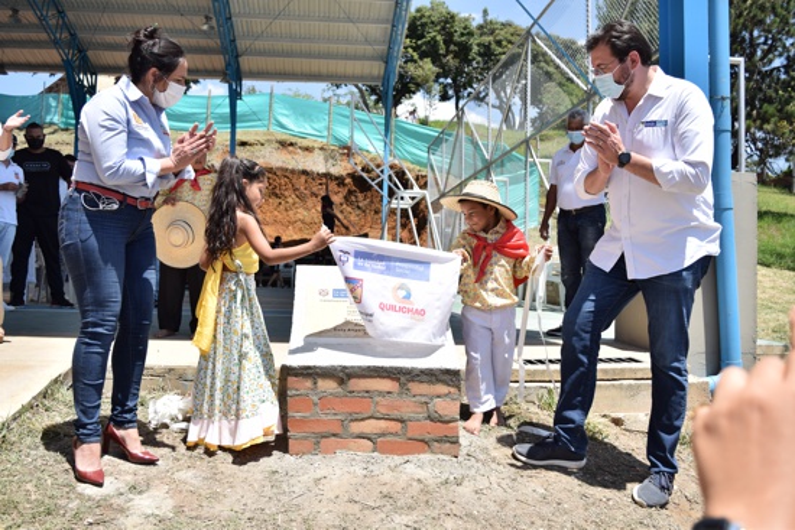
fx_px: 729
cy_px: 265
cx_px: 398
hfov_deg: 57.2
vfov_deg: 40.0
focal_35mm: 33
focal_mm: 22
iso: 100
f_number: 5
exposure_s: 1/640
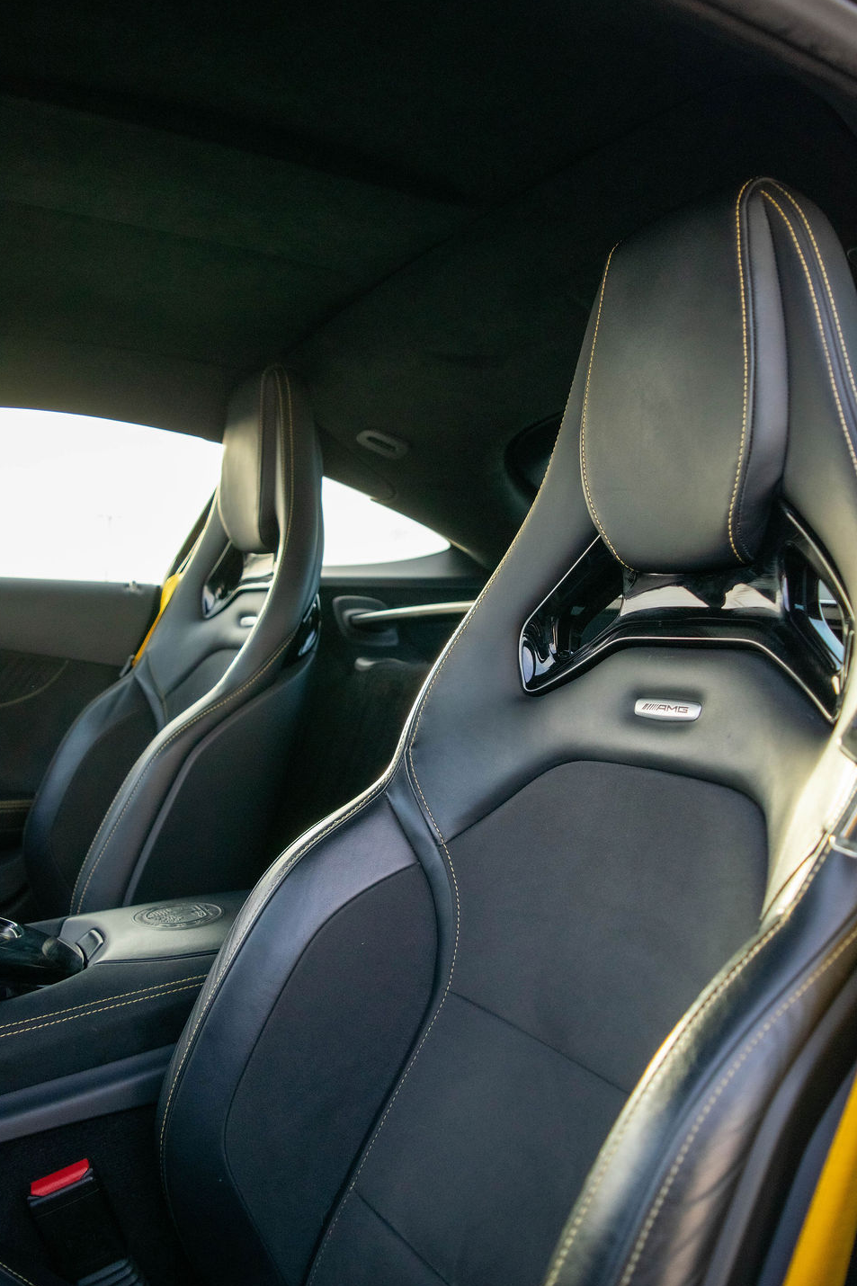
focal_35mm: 29
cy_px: 600
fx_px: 1036
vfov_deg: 63.6
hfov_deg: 44.9
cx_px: 454
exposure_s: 1/800
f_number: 3.5
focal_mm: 18
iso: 800
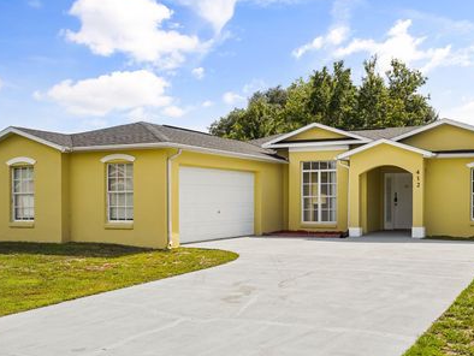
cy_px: 191
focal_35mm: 40
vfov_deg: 36.3
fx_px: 543
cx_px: 271
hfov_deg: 47.0
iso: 200
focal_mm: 32.5
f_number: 4
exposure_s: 1/1250
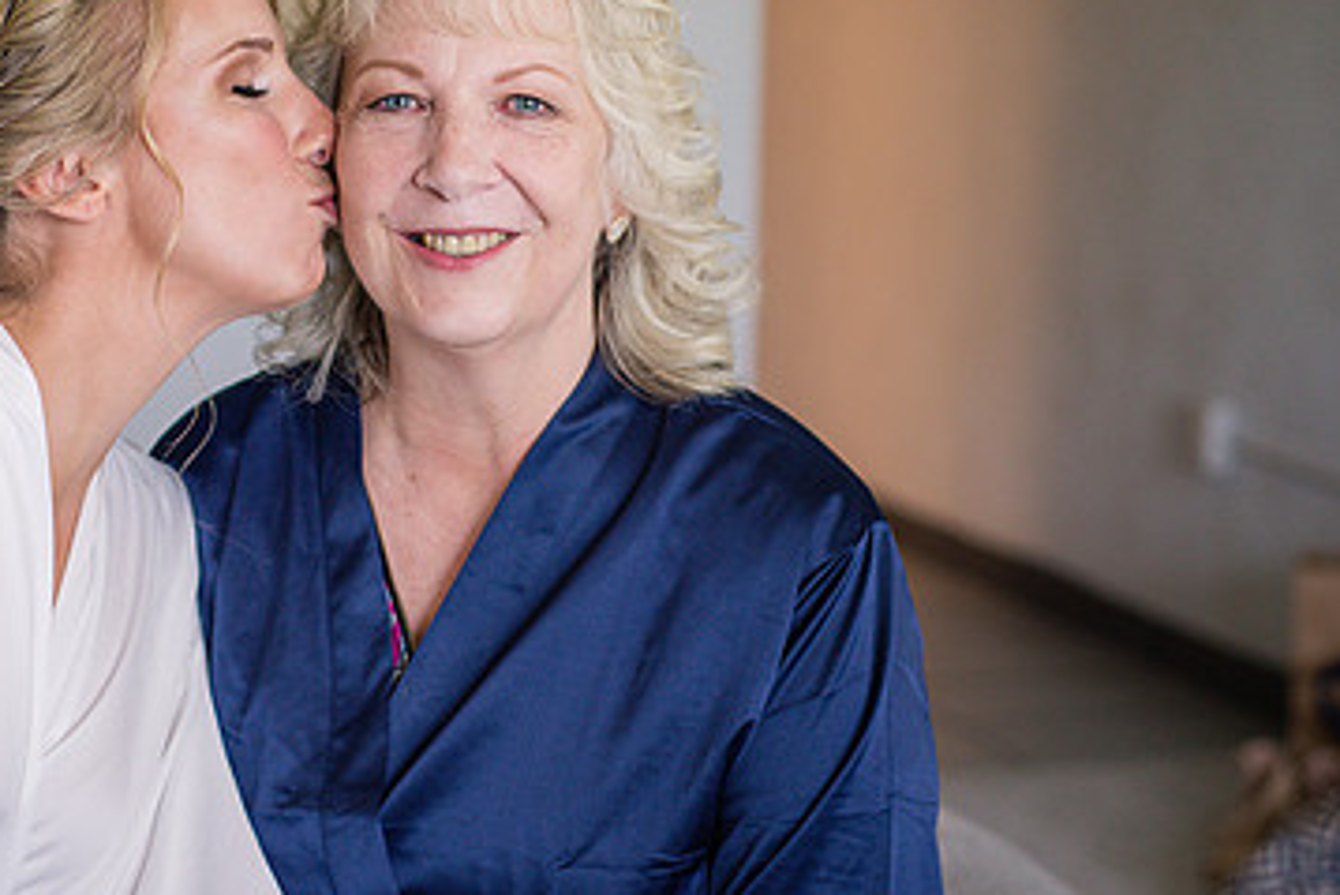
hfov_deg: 24.9
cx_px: 464
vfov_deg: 16.8
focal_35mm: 81
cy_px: 313
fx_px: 3016
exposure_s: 1/200
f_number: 2.5
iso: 640
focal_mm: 50
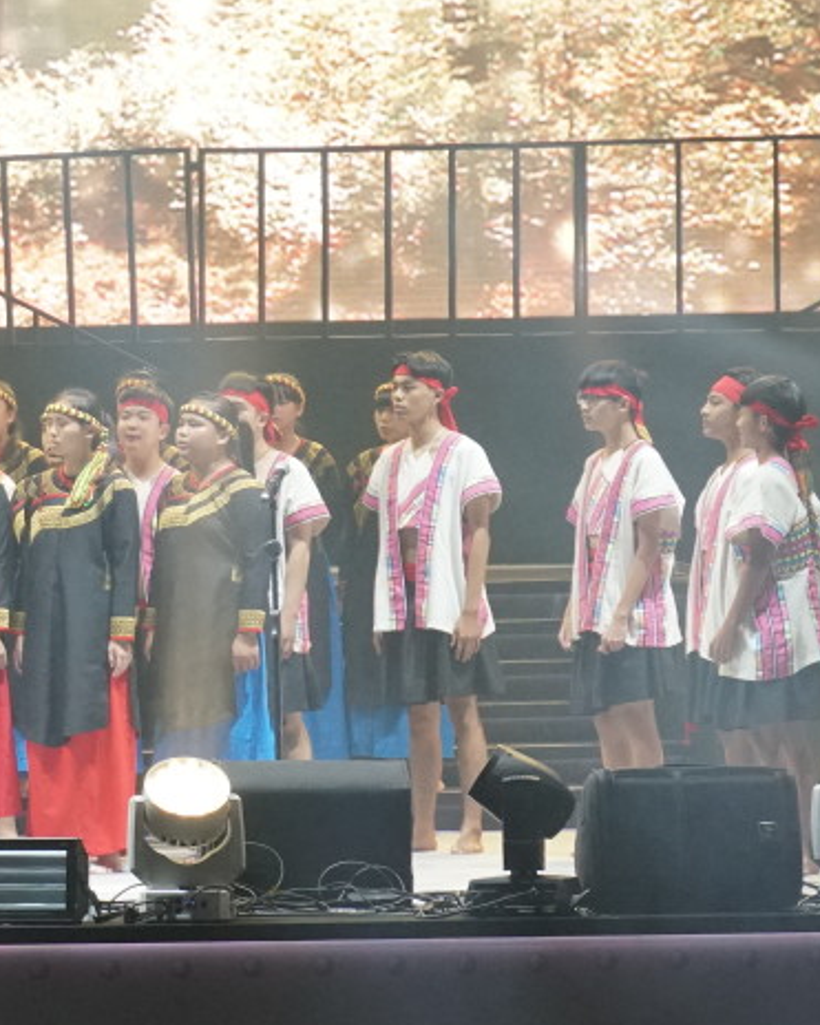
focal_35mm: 287
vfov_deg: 6.7
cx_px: -376
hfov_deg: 5.4
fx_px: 8695
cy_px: 325
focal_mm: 63
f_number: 5.6
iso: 1600
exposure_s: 1/100
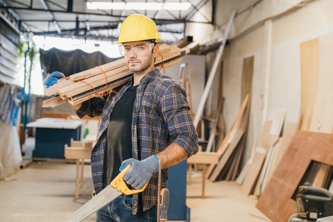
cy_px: 112
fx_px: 462
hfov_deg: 39.6
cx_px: 162
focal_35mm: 50
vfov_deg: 27.0
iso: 640
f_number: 2.8
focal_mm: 46
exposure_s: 1/160
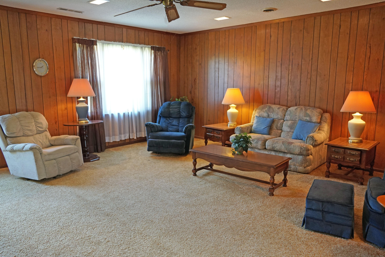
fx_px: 289
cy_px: 128
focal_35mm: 27
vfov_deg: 47.9
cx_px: 192
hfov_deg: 67.4
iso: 800
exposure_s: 1/60
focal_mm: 18
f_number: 3.5
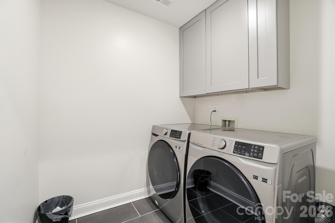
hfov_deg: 100.4
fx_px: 140
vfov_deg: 77.3
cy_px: 112
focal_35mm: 15
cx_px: 168
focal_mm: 10
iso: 100
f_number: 4
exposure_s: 1/50
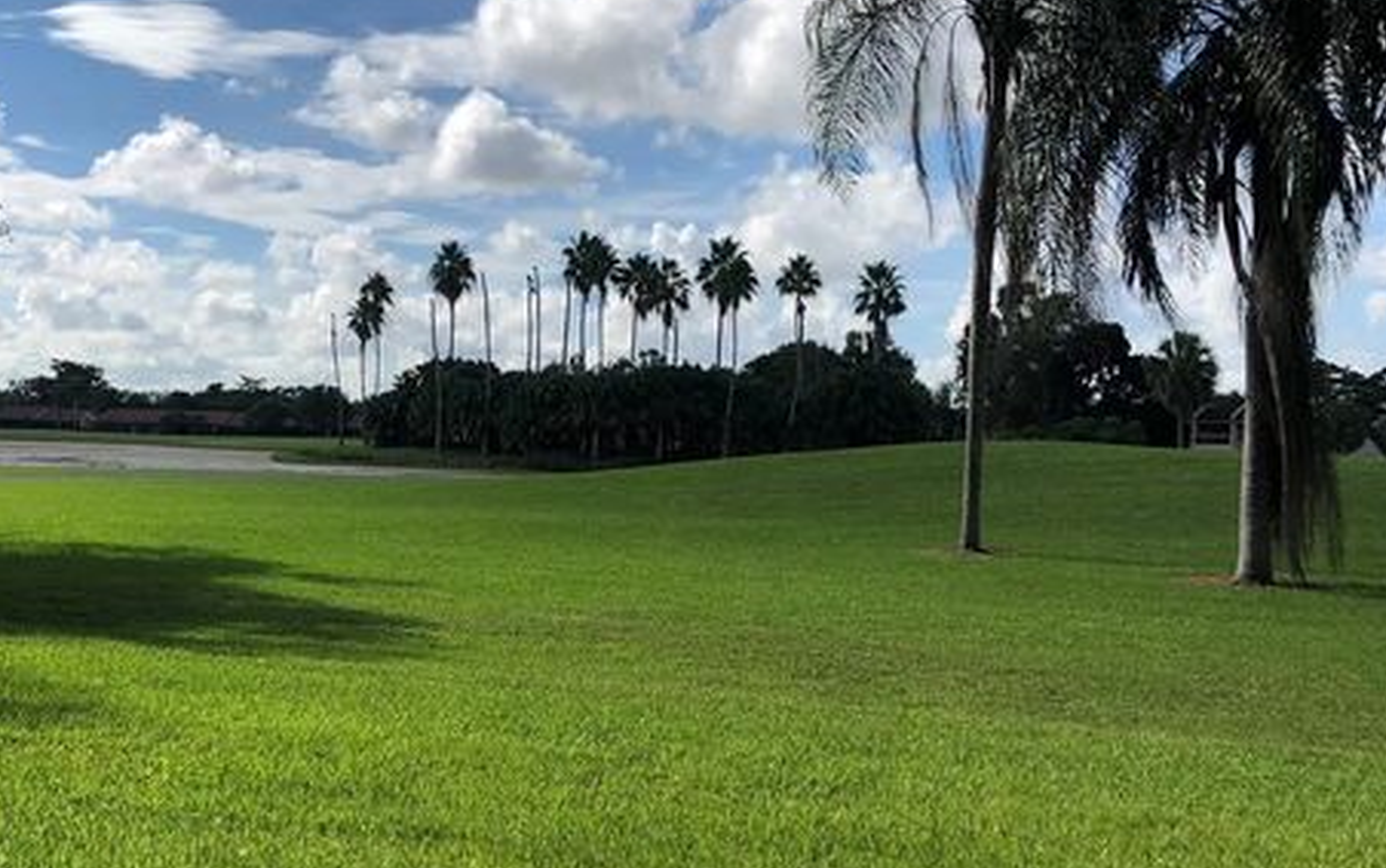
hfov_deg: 46.9
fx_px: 1587
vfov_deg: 30.5
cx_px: 552
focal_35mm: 42
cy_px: 494
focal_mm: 3.99
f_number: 1.8
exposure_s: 1/2667
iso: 20
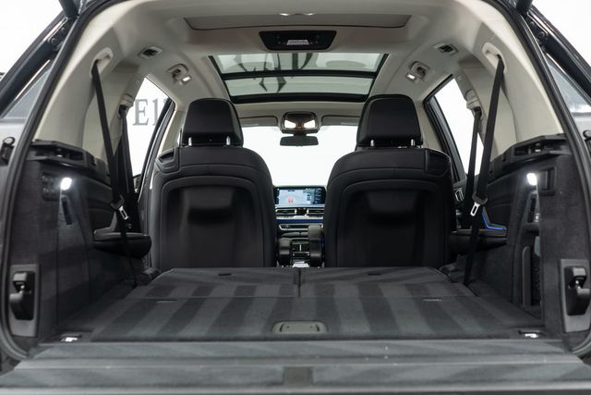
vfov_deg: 31.9
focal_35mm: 42
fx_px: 690
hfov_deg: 46.4
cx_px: 296
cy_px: 198
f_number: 3.2
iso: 640
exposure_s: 1/40
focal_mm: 28
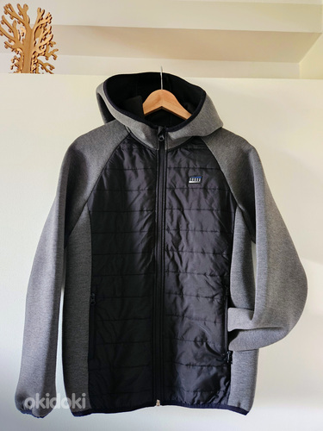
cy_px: 216
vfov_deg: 73.9
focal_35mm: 23
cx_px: 162
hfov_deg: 58.9
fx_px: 286
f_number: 1.8
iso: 800
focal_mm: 5.4
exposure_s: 1/25
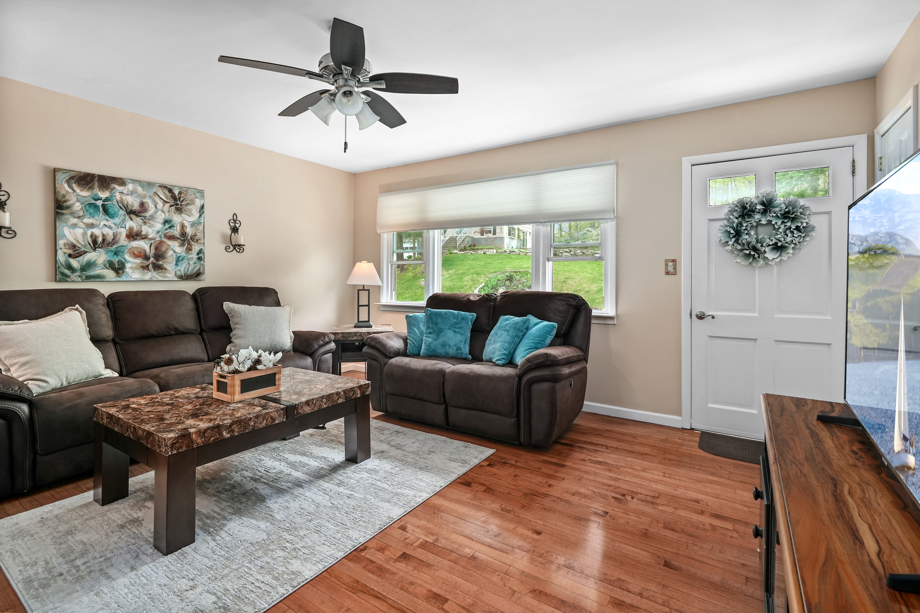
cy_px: 306
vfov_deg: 73.7
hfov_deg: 96.7
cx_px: 460
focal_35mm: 16
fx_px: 409
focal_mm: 16
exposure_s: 1.3
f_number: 8
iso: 400
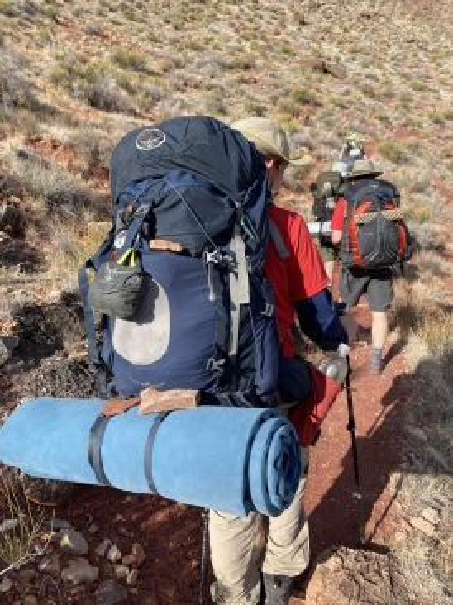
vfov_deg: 67.3
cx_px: 226
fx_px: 454
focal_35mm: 26
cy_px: 302
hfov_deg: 53.0
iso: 32
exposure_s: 1/1629
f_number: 1.8
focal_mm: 4.25
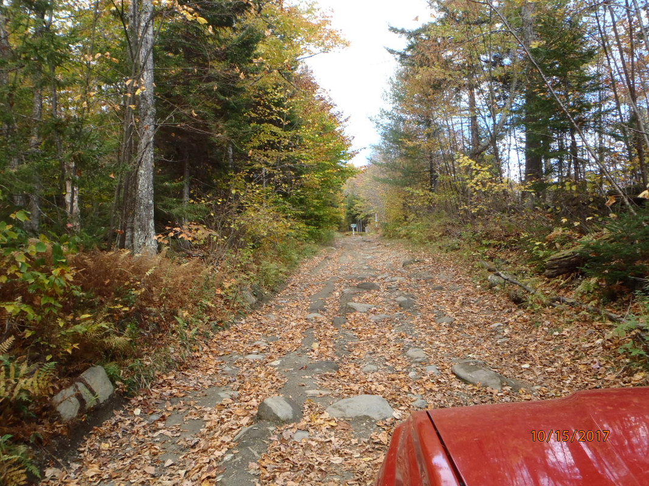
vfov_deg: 49.7
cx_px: 324
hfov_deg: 63.4
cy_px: 243
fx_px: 525
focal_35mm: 28
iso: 80
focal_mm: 5
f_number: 4.5
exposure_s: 1/100
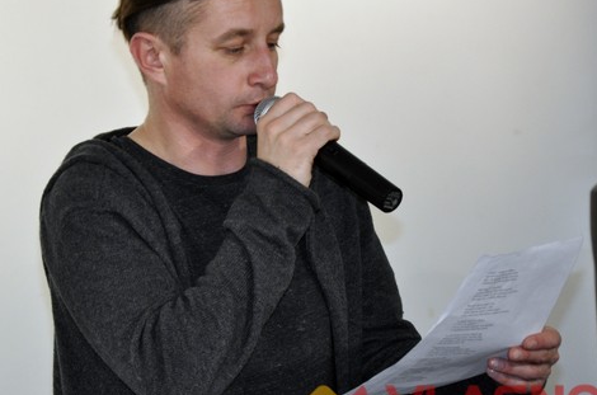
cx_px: 191
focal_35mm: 235
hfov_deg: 8.8
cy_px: 185
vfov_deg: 5.8
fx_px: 3884
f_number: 5.6
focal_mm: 105
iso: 800
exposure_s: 1/60
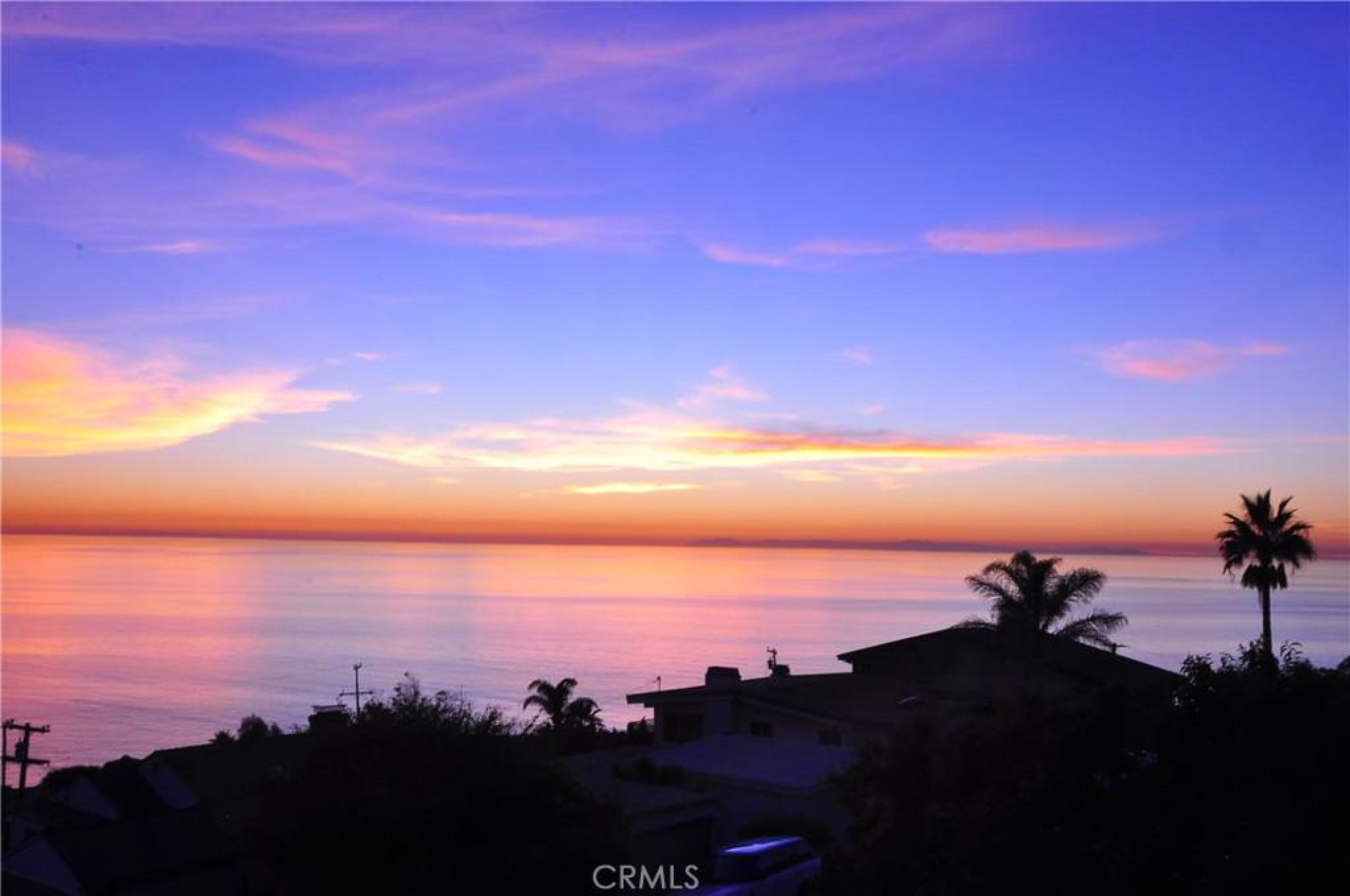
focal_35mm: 33
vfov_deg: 39.9
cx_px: 675
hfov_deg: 57.3
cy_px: 448
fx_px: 1236
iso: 200
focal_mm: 22
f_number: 25
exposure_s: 1/2.5
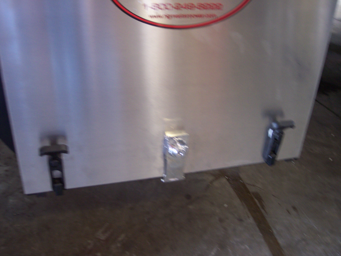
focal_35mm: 38
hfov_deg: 49.0
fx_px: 374
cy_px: 128
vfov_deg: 37.7
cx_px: 170
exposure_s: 1/8
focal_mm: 8
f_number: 2.8
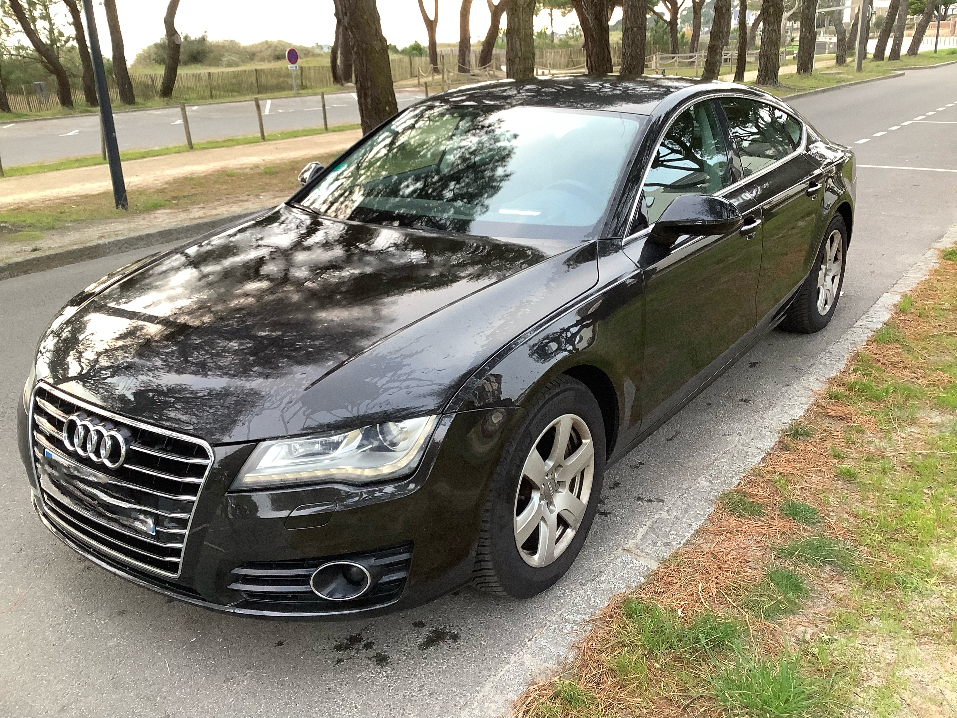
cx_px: 478
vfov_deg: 45.4
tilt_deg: -20.1
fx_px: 857
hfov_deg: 58.4
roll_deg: +2.9
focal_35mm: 31
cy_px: 359
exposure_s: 1/50
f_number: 2.4
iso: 80
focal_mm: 3.3
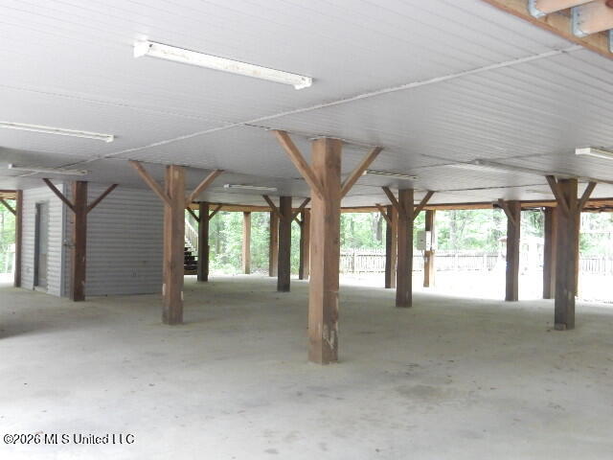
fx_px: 638
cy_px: 230
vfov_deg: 39.7
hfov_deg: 51.4
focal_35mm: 36
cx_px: 306
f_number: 4
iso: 640
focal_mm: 6.4
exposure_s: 1/30
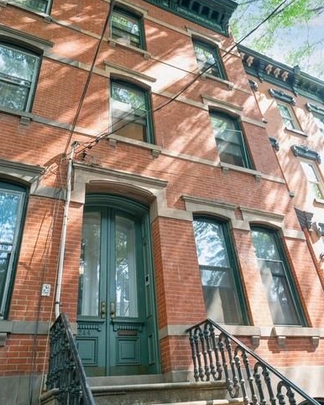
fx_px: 336
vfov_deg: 62.2
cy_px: 187
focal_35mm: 28
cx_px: 160
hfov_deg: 51.5
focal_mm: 24
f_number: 5.6
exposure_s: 1/30
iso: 200
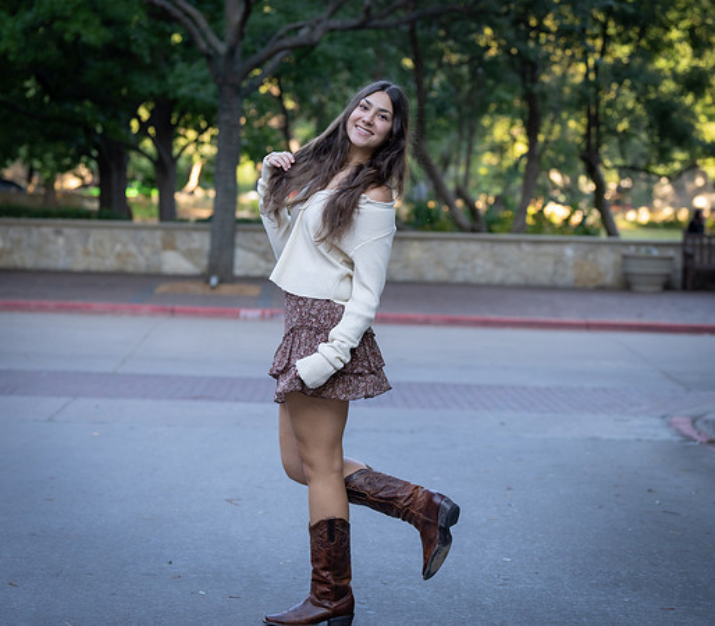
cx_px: 389
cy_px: 297
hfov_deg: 20.3
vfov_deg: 17.8
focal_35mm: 91
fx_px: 1997
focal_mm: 70
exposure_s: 1/320
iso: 500
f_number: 2.8
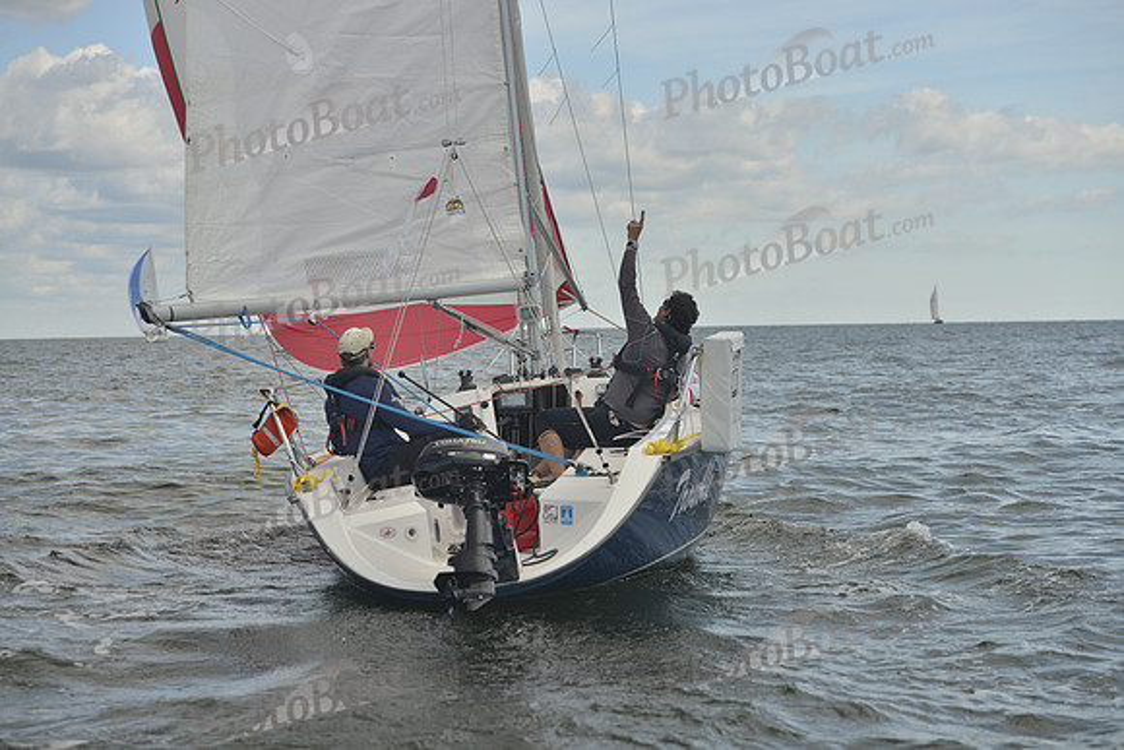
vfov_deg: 19.5
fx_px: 2186
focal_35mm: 70
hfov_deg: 28.8
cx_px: 562
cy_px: 375
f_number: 5
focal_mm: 70
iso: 200
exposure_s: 1/800
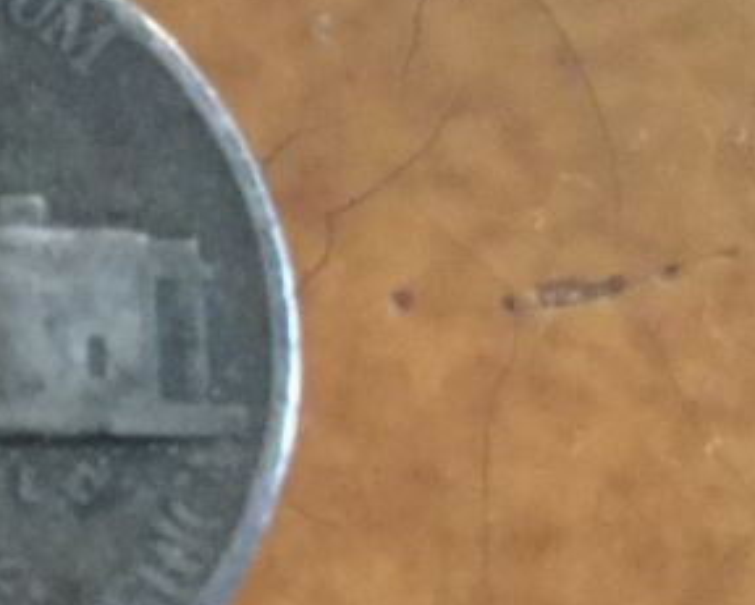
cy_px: 210
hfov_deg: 17.3
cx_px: -189
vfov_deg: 14.7
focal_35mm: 105
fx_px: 2349
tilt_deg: -73.0
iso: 800
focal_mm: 3.3
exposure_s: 1/15
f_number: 2.4
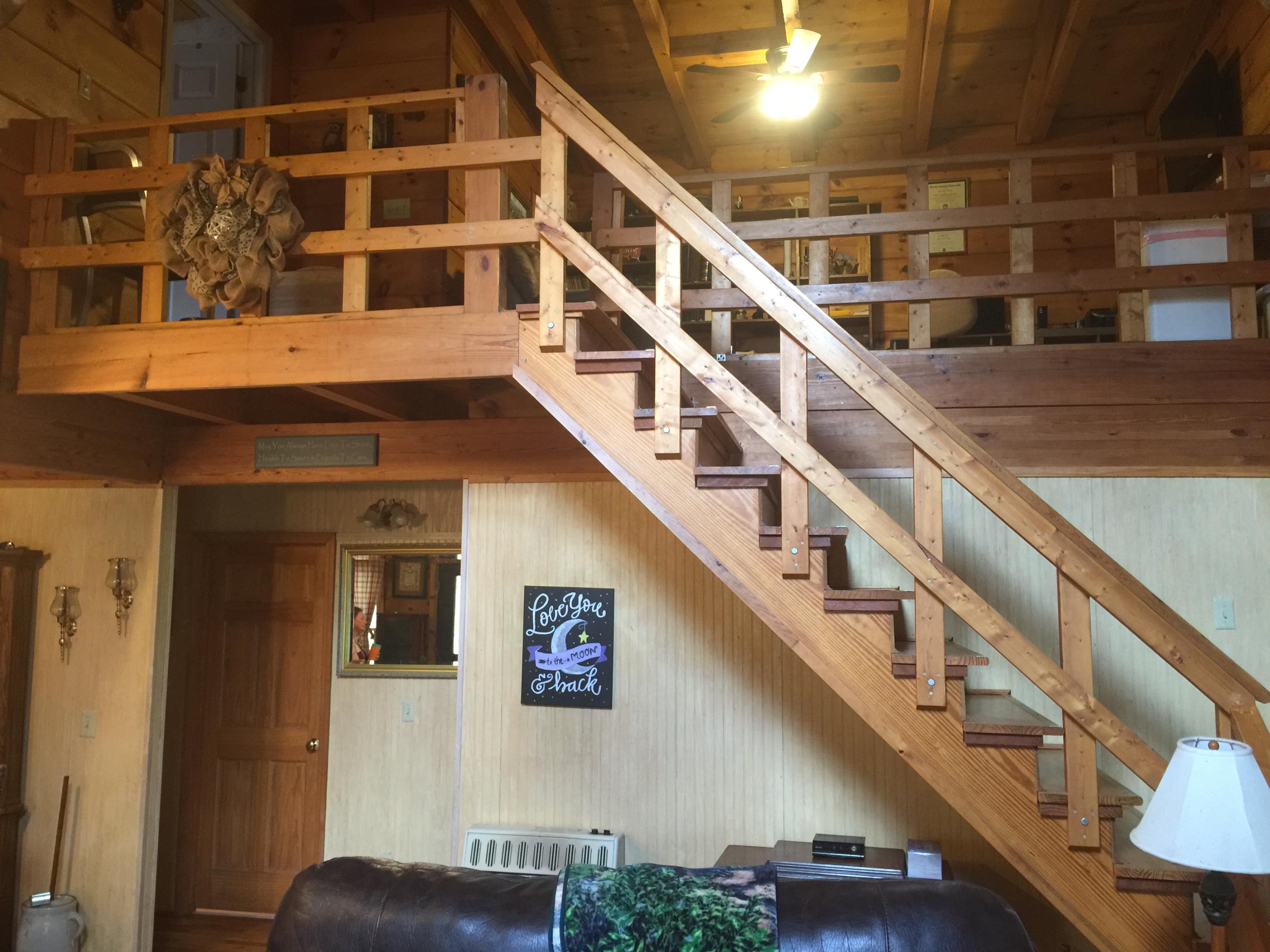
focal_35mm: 29
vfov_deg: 48.2
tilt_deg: +7.3
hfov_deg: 61.7
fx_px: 1064
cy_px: 476
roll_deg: -0.7
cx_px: 635
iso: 100
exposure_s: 1/15
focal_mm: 4.15
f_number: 2.2
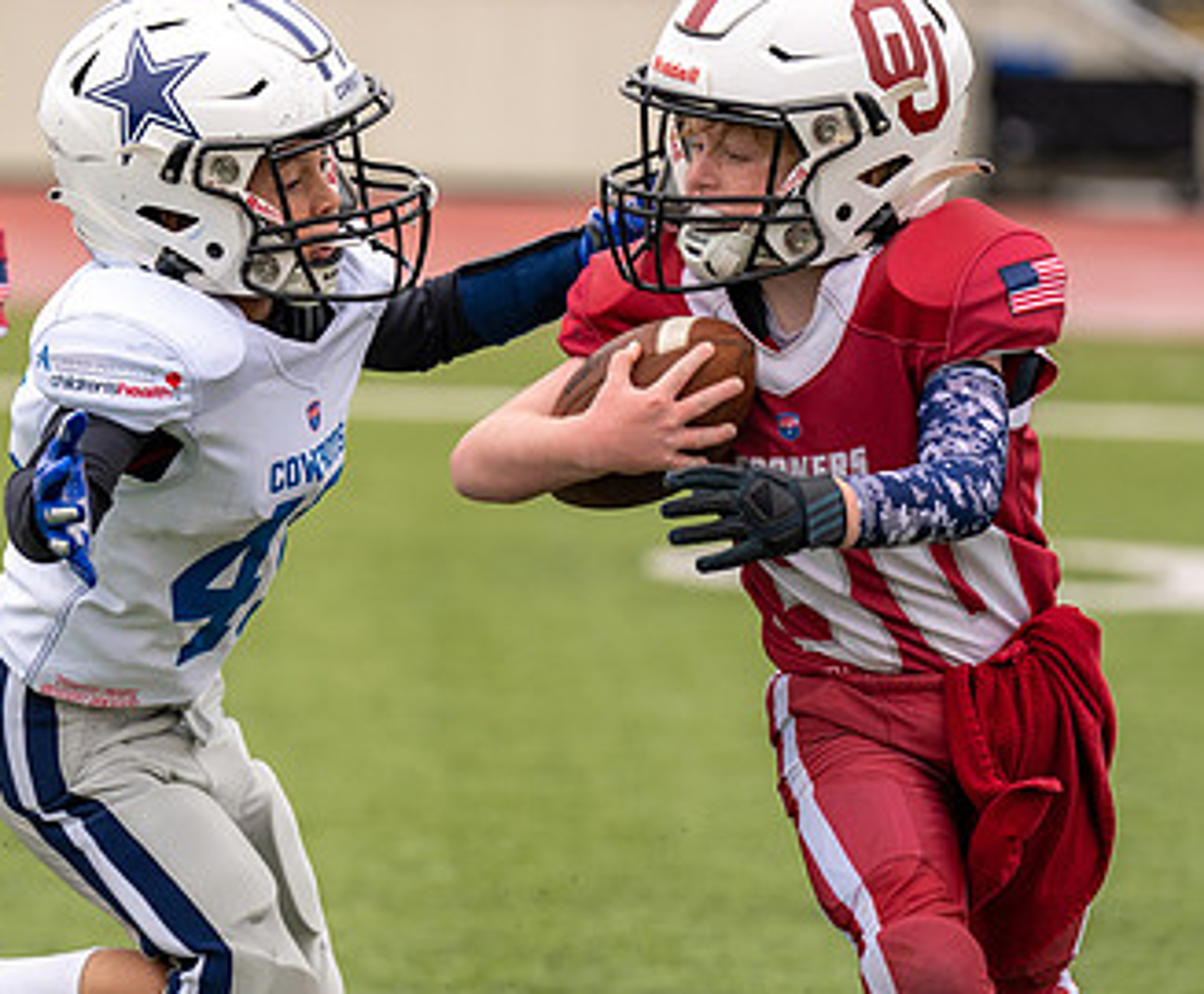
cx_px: 114
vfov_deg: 4.9
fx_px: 11547
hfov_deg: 6.0
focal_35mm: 320
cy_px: 584
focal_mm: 144
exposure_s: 1/1250
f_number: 2.8
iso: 160
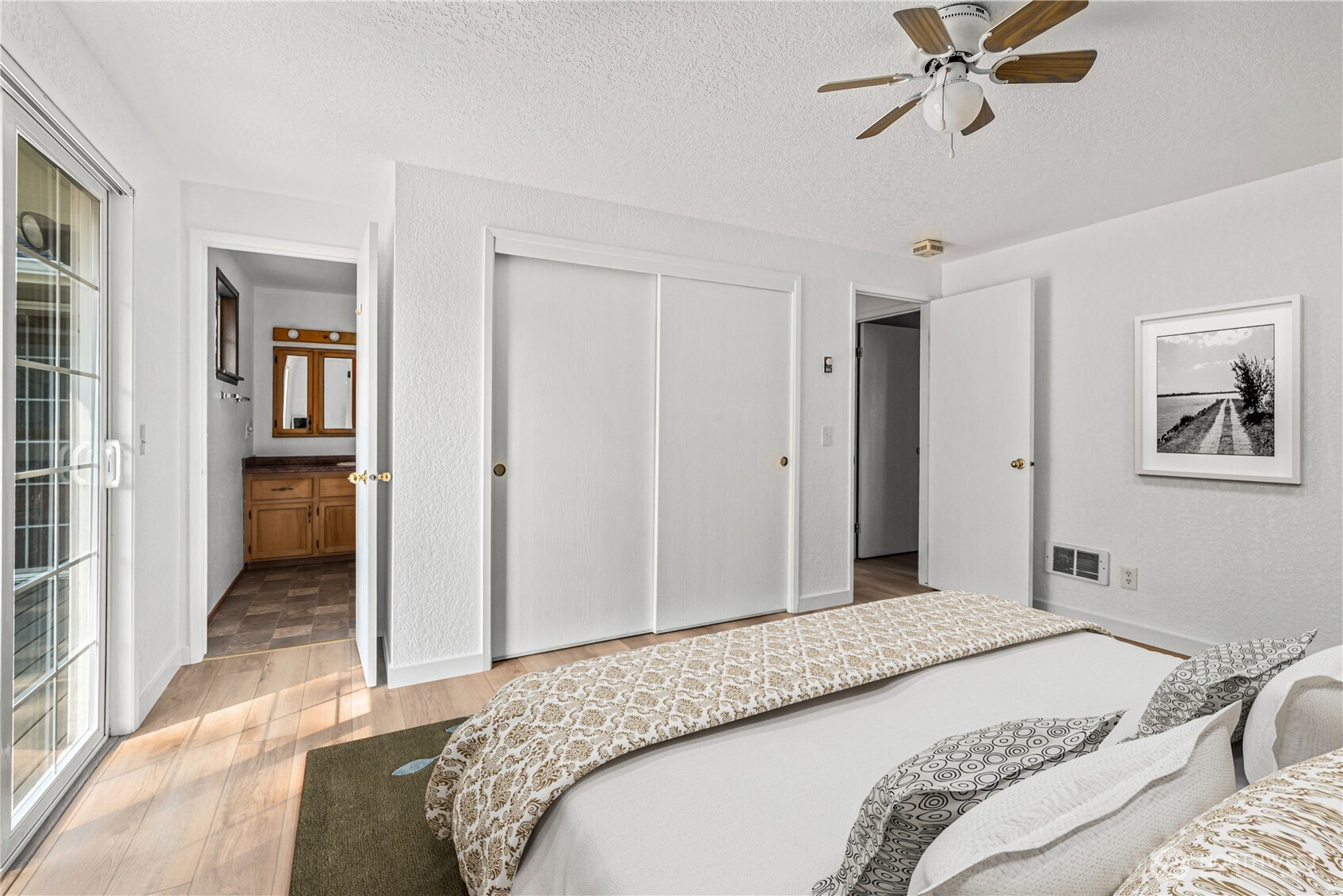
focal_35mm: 16
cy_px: 448
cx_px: 672
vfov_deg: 73.8
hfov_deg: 96.7
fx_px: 597
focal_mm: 16
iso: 320
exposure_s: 1/6
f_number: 7.1
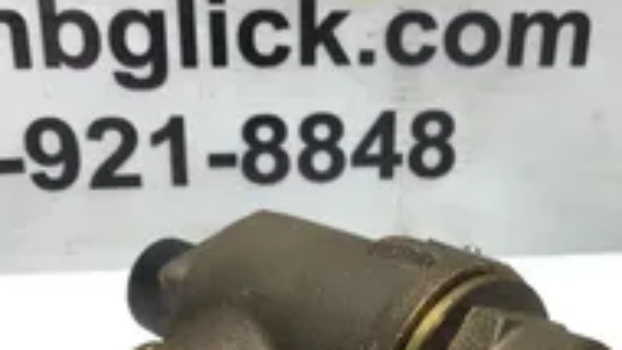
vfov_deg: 16.8
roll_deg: -2.4
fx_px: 1171
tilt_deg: -27.2
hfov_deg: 29.6
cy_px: 314
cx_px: 406
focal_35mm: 71
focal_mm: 3.3
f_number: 2.4
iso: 40
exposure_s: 1/120
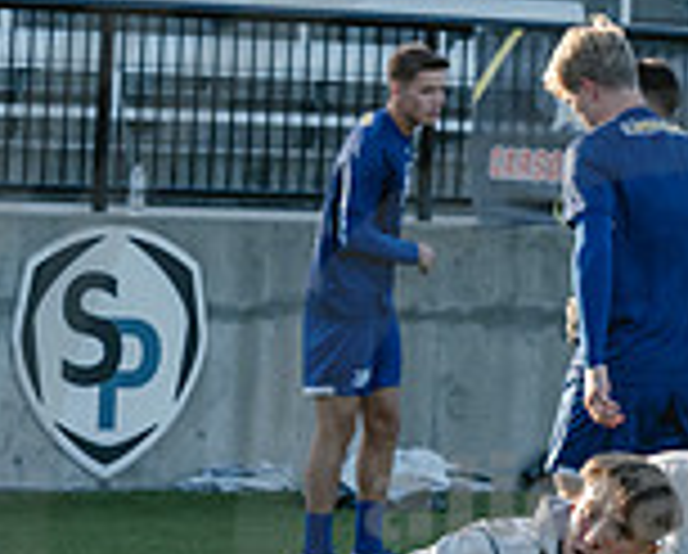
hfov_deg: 5.3
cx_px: 679
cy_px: 547
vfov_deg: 4.3
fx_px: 7385
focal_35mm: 362
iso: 1250
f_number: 6.3
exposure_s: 1/1000
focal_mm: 102
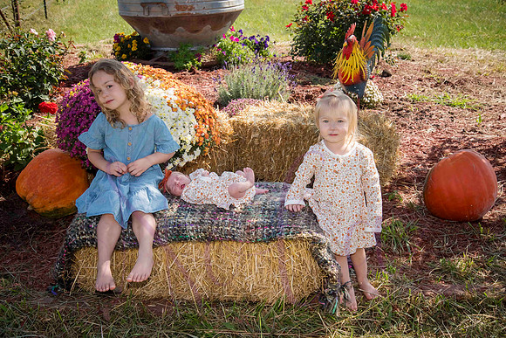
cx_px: 253
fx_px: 675
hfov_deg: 41.1
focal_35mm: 48
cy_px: 169
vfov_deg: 28.1
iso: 400
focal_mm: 48
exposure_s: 1/500
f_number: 9
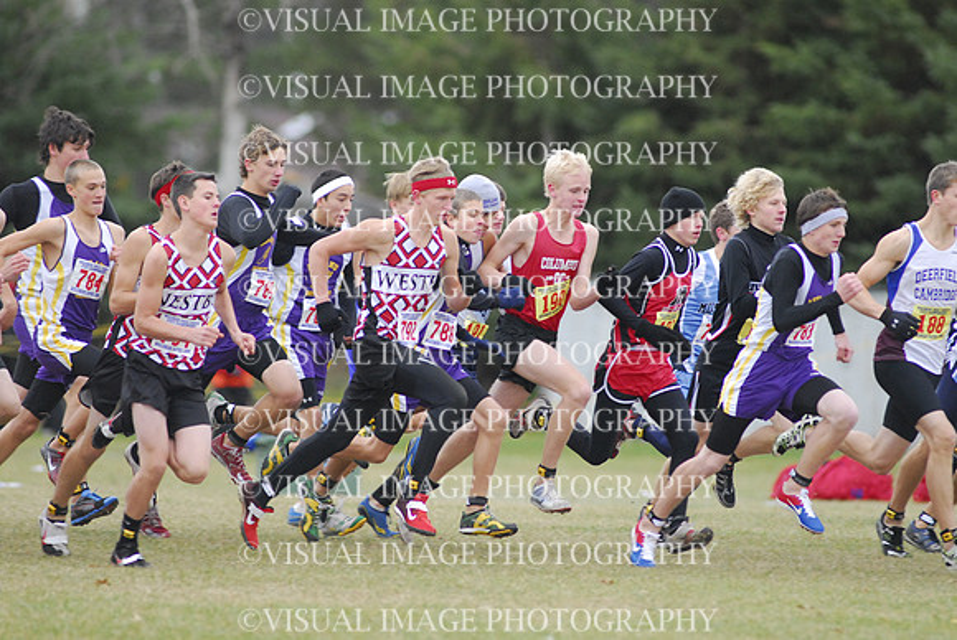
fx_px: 11974
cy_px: 320
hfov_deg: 4.6
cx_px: 478
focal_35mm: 450
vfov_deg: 3.1
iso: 800
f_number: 4
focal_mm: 300
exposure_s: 1/640
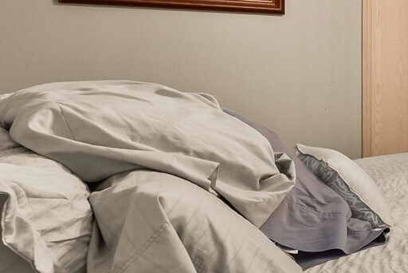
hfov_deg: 30.9
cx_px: 573
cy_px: 81
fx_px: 488
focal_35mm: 43
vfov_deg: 30.9
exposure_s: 1/3
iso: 1000
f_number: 7.1
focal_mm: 13
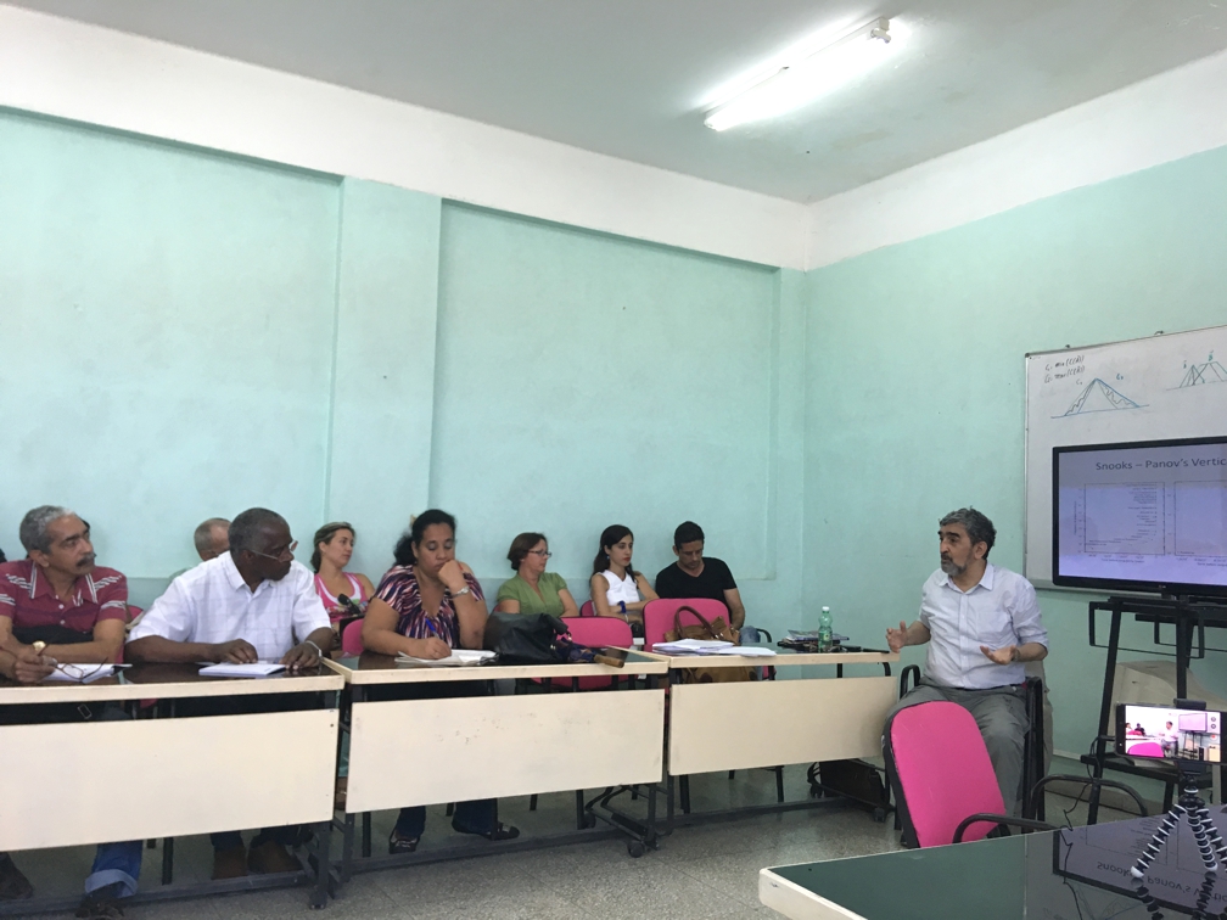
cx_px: 614
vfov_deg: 48.2
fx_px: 1028
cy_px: 460
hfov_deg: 61.7
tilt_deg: +3.4
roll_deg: -1.0
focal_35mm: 29
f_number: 2.2
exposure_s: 1/33
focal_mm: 4.15
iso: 50
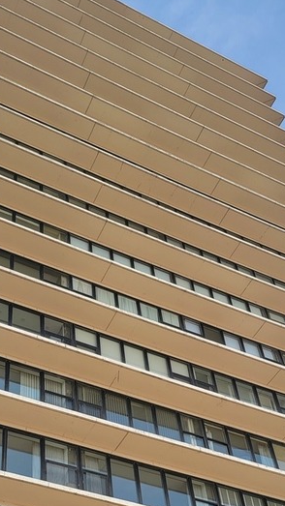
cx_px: 115
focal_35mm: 54
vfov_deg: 36.7
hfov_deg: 22.2
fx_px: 726
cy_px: 430
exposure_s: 1/626
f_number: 1.8
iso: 16
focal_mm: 6.7
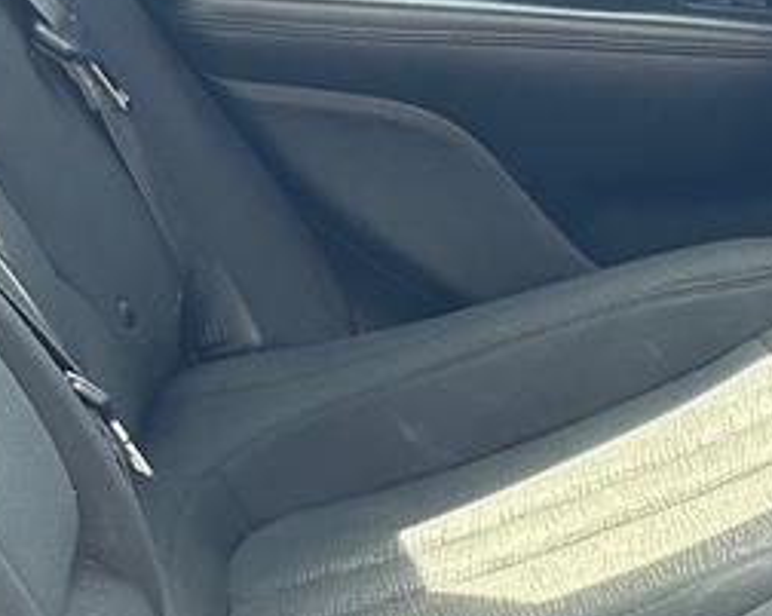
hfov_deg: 13.4
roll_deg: +0.6
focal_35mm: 129
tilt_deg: -26.1
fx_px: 2944
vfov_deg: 11.6
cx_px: 1379
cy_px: 834
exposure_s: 1/121
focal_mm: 5.7
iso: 80
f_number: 1.5
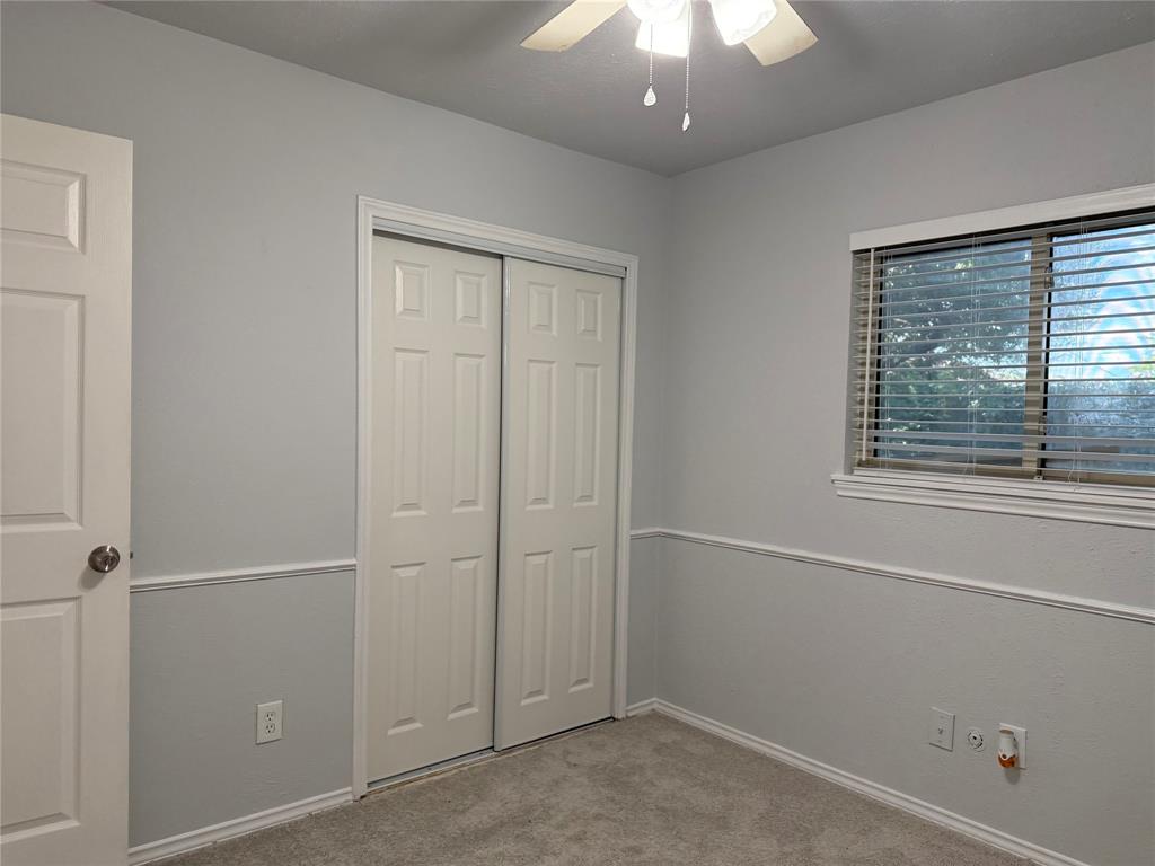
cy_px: 433
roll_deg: -0.6
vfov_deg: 56.8
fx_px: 801
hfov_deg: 71.6
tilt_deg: -1.3
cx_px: 578
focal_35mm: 24
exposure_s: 1/120
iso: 200
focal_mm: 6.76
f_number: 1.78
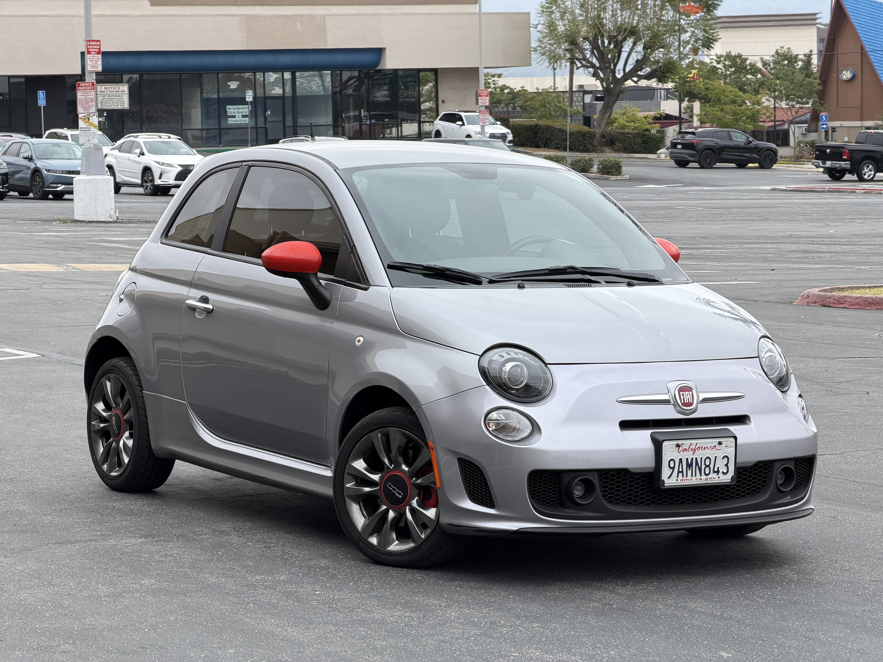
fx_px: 2551
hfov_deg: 19.6
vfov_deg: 14.8
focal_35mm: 100
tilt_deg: -4.6
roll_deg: +1.5
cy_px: 331
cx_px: 442
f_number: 2.8
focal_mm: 16.89
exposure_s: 1/625
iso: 50
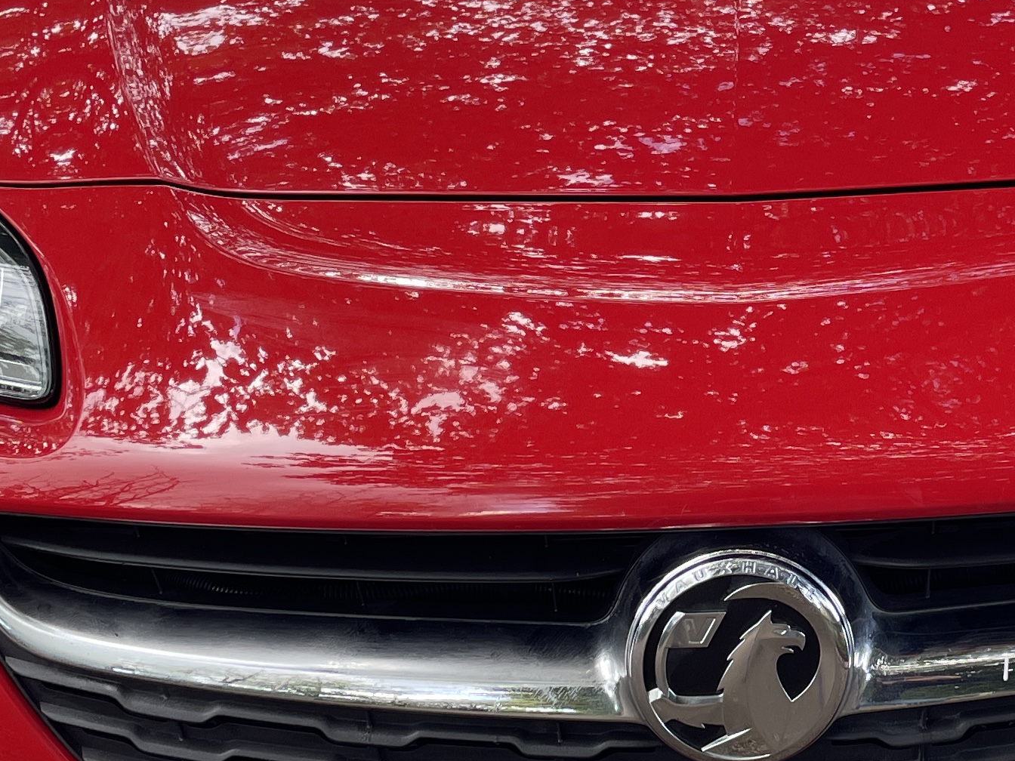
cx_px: 882
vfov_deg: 18.8
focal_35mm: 78
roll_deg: -1.0
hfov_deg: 24.4
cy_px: 177
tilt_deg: -12.8
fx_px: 2287
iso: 32
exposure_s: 1/121
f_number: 1.6
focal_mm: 4.2
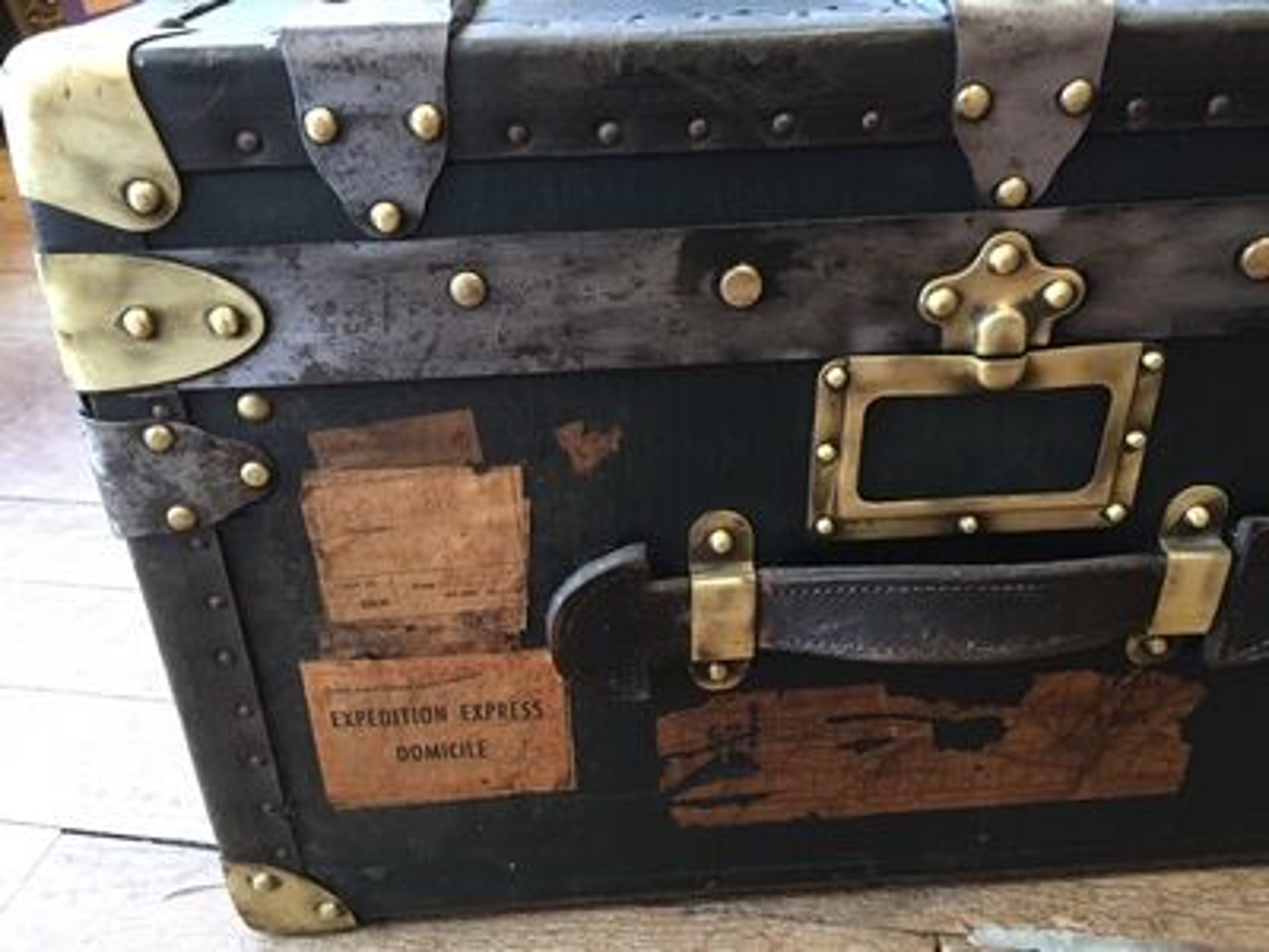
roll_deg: +3.0
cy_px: 476
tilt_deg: -28.3
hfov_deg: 61.7
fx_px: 1063
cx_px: 634
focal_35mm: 29
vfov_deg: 48.2
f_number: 2.2
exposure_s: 1/33
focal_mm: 4.15
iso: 200
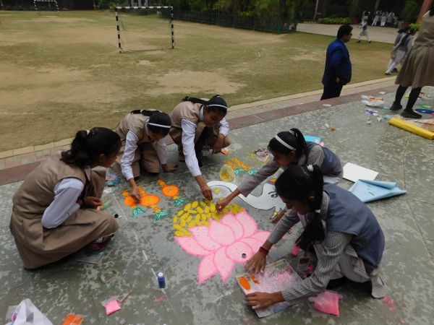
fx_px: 288
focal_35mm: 23
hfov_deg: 73.9
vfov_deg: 58.9
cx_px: 217
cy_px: 162
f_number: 3
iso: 125
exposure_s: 1/1000
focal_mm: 4
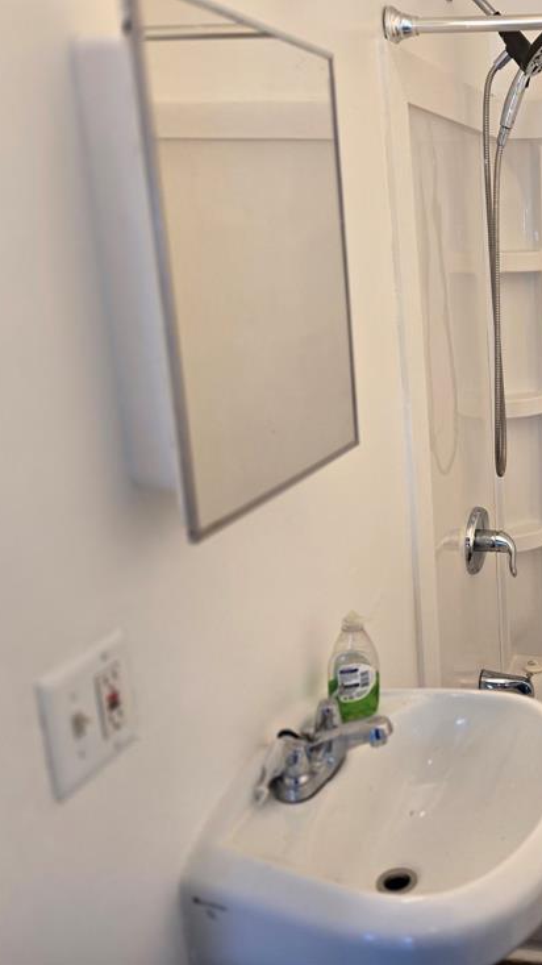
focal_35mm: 35
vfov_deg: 56.6
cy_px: 462
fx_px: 895
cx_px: 580
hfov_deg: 30.5
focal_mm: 5.4
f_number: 1.8
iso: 100
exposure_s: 1/120
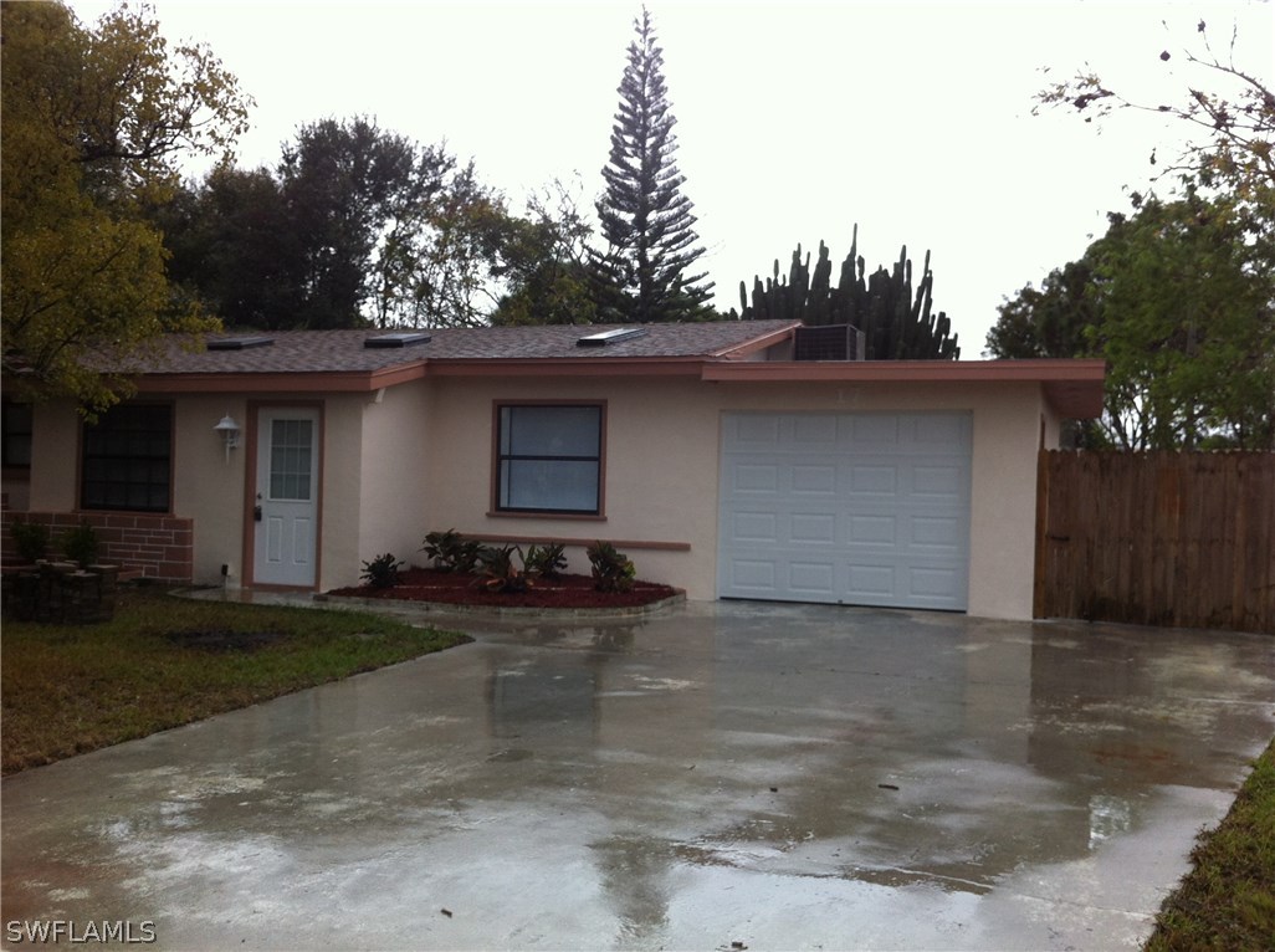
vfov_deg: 40.6
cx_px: 638
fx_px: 1287
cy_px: 476
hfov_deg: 52.7
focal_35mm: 35
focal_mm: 3.85
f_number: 2.8
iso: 80
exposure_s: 1/628
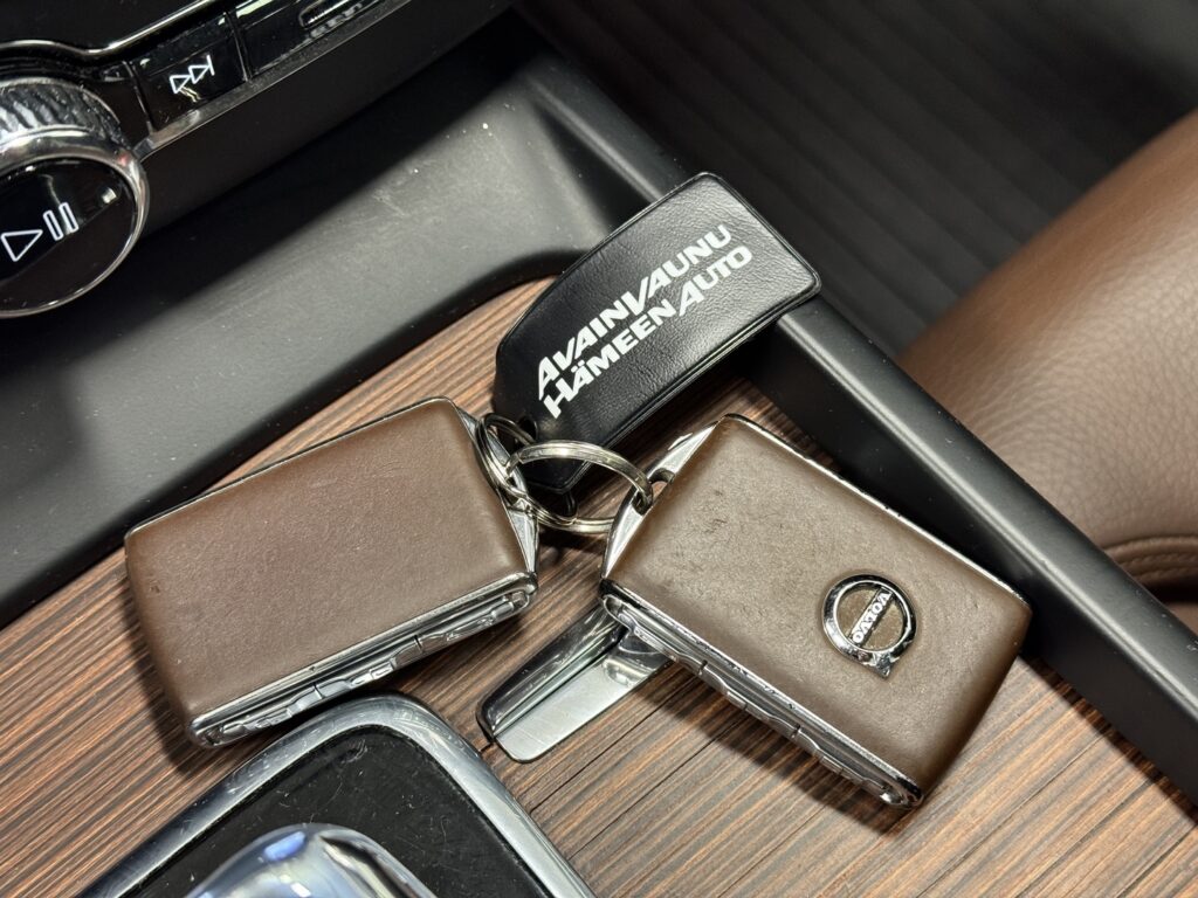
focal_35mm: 48
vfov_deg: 30.3
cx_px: 599
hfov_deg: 39.7
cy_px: 449
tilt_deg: -64.4
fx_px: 1661
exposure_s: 1/38
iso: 320
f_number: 1.78
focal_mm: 6.76
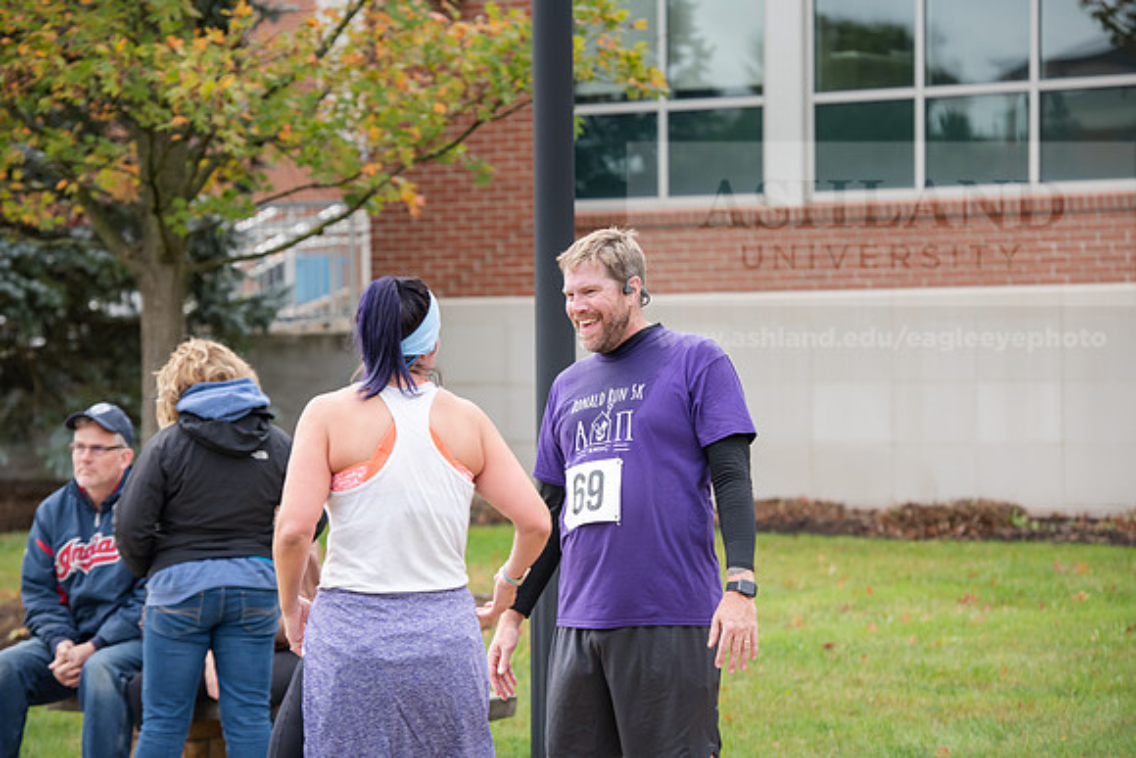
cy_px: 379
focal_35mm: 125
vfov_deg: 11.0
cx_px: 568
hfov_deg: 16.4
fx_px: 3945
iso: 400
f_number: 4.5
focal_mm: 125
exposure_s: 1/320
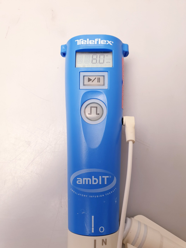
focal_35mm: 26
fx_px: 186
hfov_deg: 53.1
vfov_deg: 67.3
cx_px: 93
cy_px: 124
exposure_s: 1/50
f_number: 2.4
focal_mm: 4.3
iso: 80
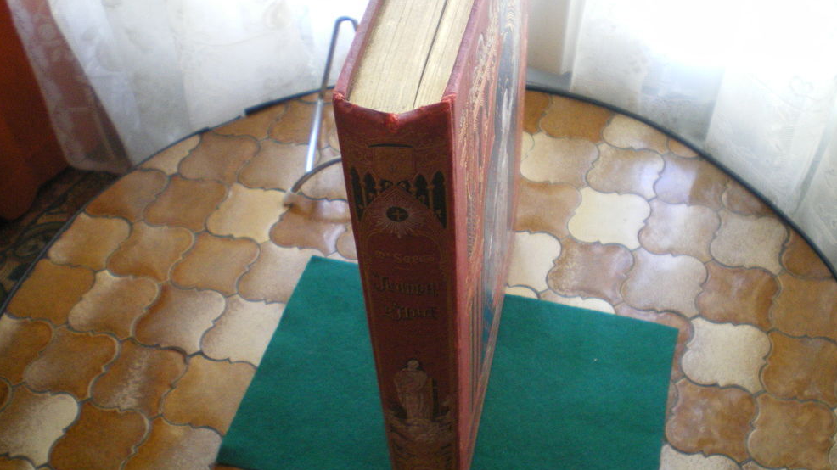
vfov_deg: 28.3
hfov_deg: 48.4
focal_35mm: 42
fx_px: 932
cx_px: 416
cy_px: 242
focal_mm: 6.3
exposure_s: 1/40
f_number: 3.1
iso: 400
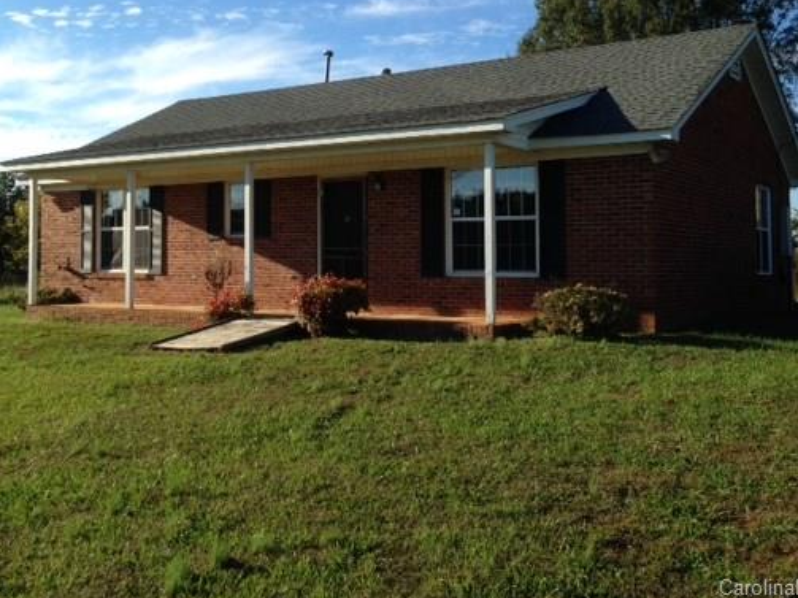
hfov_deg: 44.8
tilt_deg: +2.7
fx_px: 968
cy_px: 222
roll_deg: -0.8
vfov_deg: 34.2
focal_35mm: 42
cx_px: 393
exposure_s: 1/1063
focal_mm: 4.12
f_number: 2.4
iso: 50
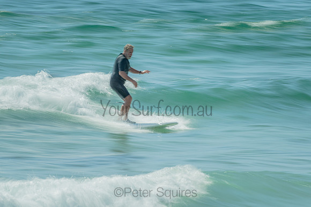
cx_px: 173
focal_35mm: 613
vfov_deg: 2.2
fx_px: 5297
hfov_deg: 3.4
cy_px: 114
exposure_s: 1/6
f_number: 10
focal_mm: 500
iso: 64
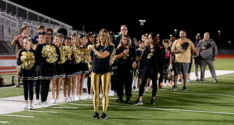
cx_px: 118
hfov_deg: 21.8
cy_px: 67
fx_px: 608
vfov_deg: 11.7
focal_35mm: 99
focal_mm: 70
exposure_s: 1/320
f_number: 2.8
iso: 3200
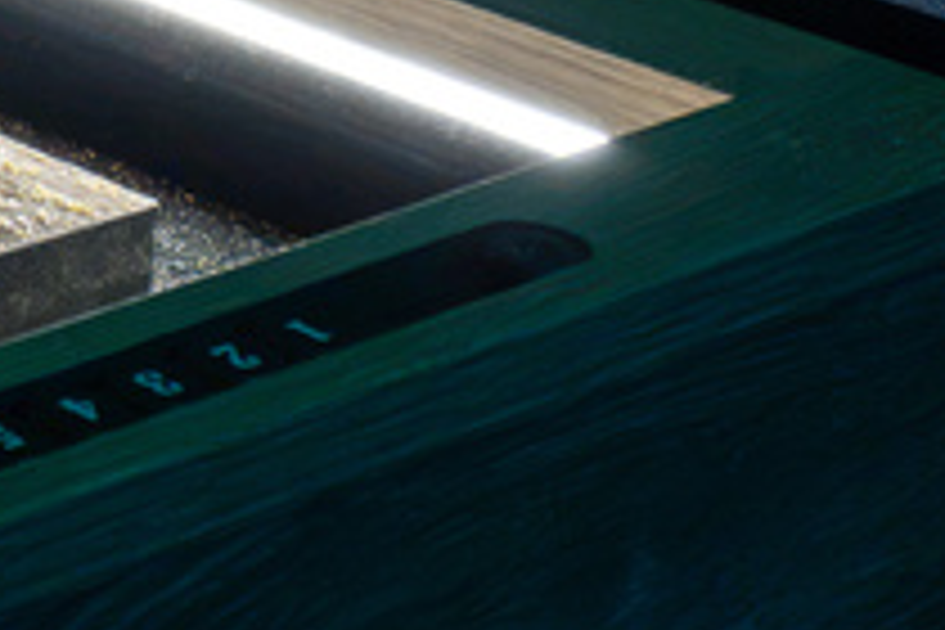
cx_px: -1184
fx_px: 4357
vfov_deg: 8.1
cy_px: -392
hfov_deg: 10.8
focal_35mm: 166
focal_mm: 29
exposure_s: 1/160
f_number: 4
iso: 800
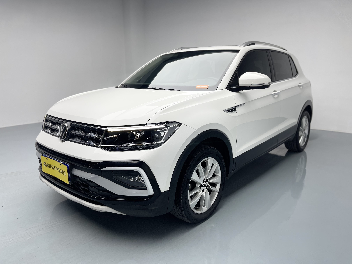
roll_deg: -0.5
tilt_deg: -13.1
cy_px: 132
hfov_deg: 67.3
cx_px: 176
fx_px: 264
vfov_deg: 53.1
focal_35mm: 26
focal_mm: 5.1
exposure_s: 1/151
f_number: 1.6
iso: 32
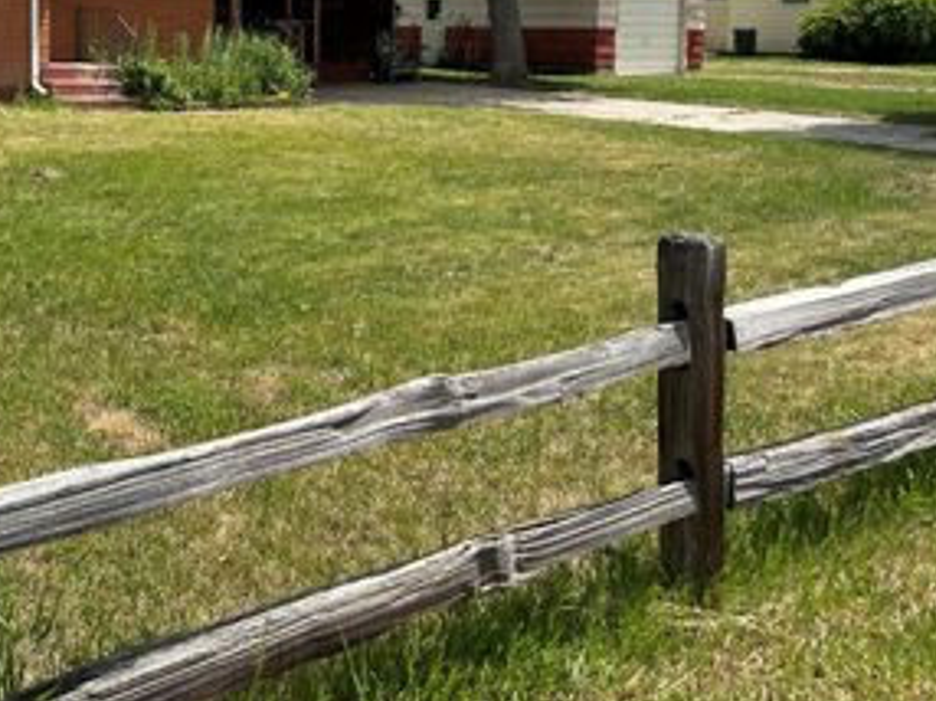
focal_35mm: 42
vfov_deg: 32.9
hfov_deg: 43.2
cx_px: 219
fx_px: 1135
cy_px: 100
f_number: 1.78
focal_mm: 6.86
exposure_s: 1/3058
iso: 80
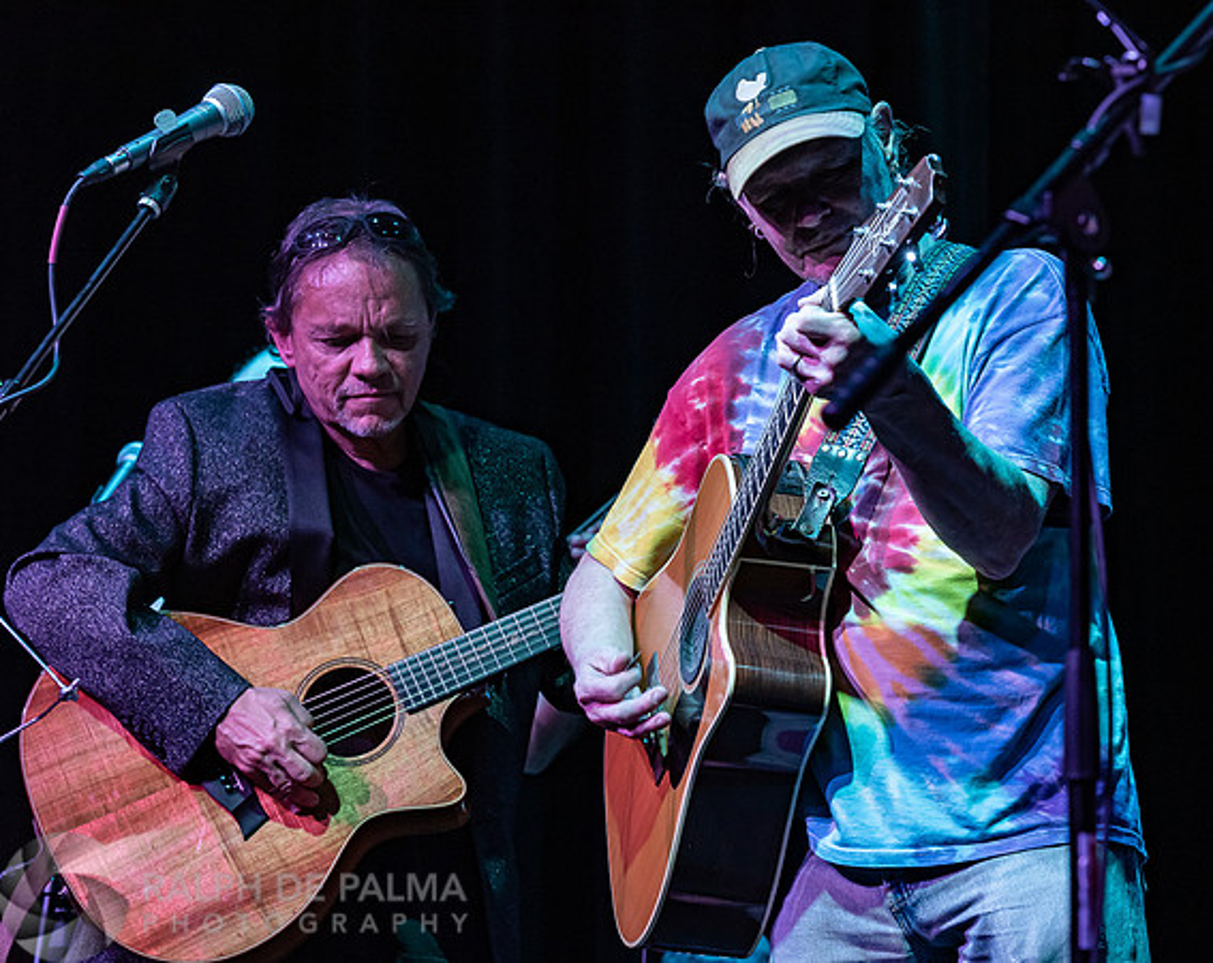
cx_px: 853
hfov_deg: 12.6
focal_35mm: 154
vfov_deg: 10.0
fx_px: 5497
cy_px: 569
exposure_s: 1/160
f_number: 5.6
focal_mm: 116
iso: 1600
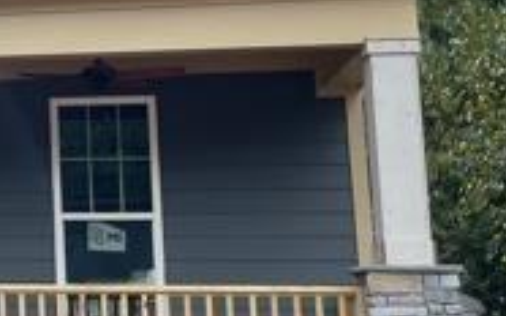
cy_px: 57
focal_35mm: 95
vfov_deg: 13.7
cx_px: -250
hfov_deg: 19.2
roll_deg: -0.9
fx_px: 1309
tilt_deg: +9.5
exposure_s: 1/1946
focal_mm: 5.1
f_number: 1.6
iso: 32
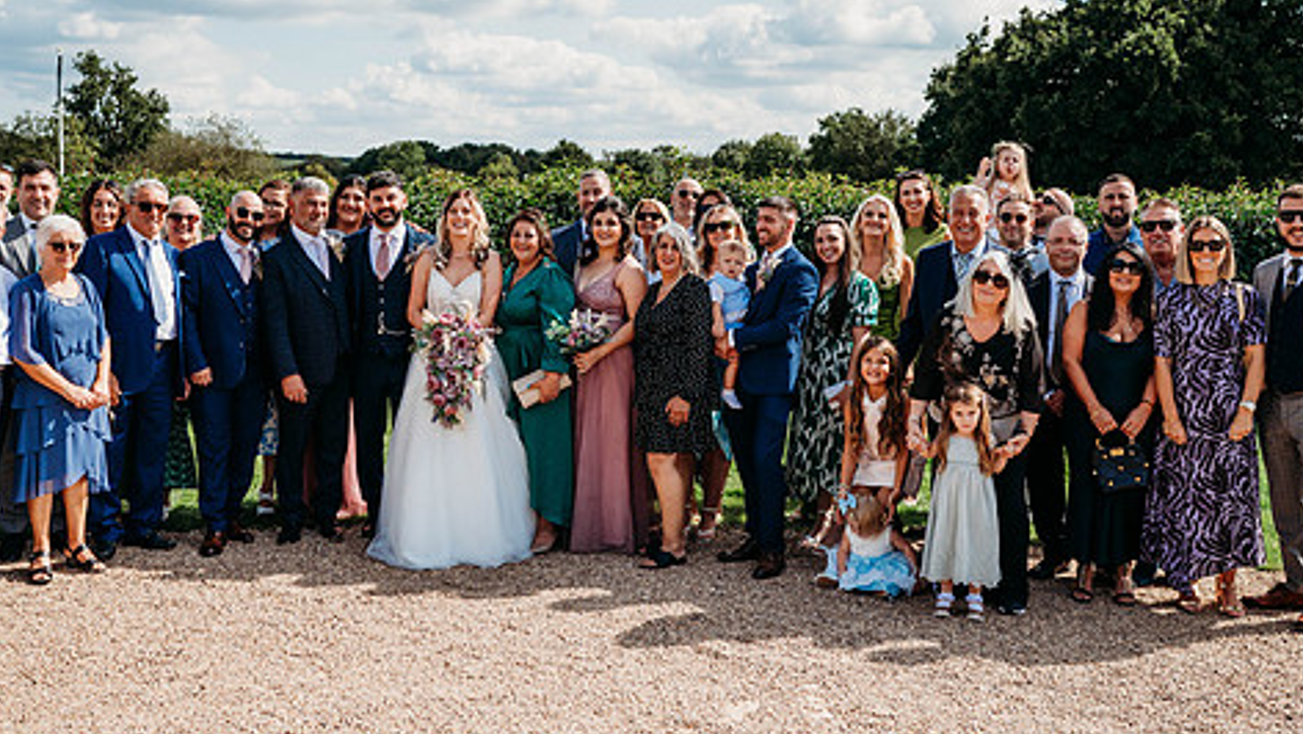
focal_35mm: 45
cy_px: 268
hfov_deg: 45.4
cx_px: 594
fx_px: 1555
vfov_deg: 26.5
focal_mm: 35
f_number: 3.5
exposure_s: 1/6400
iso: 400
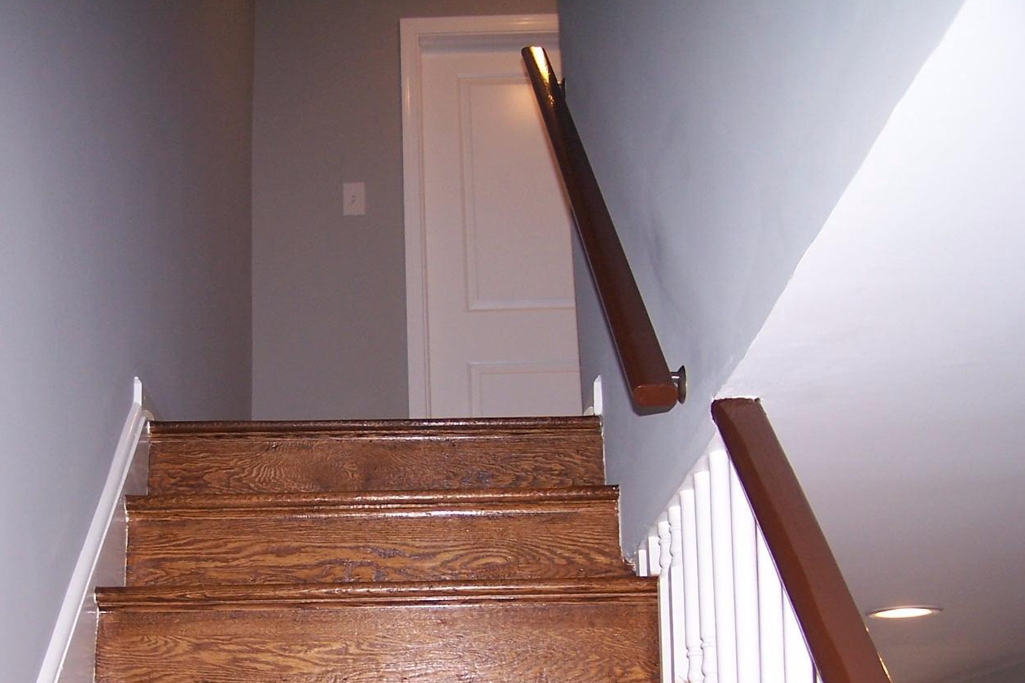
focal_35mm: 52
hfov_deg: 37.9
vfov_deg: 25.7
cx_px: 377
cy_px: 501
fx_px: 1480
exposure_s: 1/60
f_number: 2.8
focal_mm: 6.3
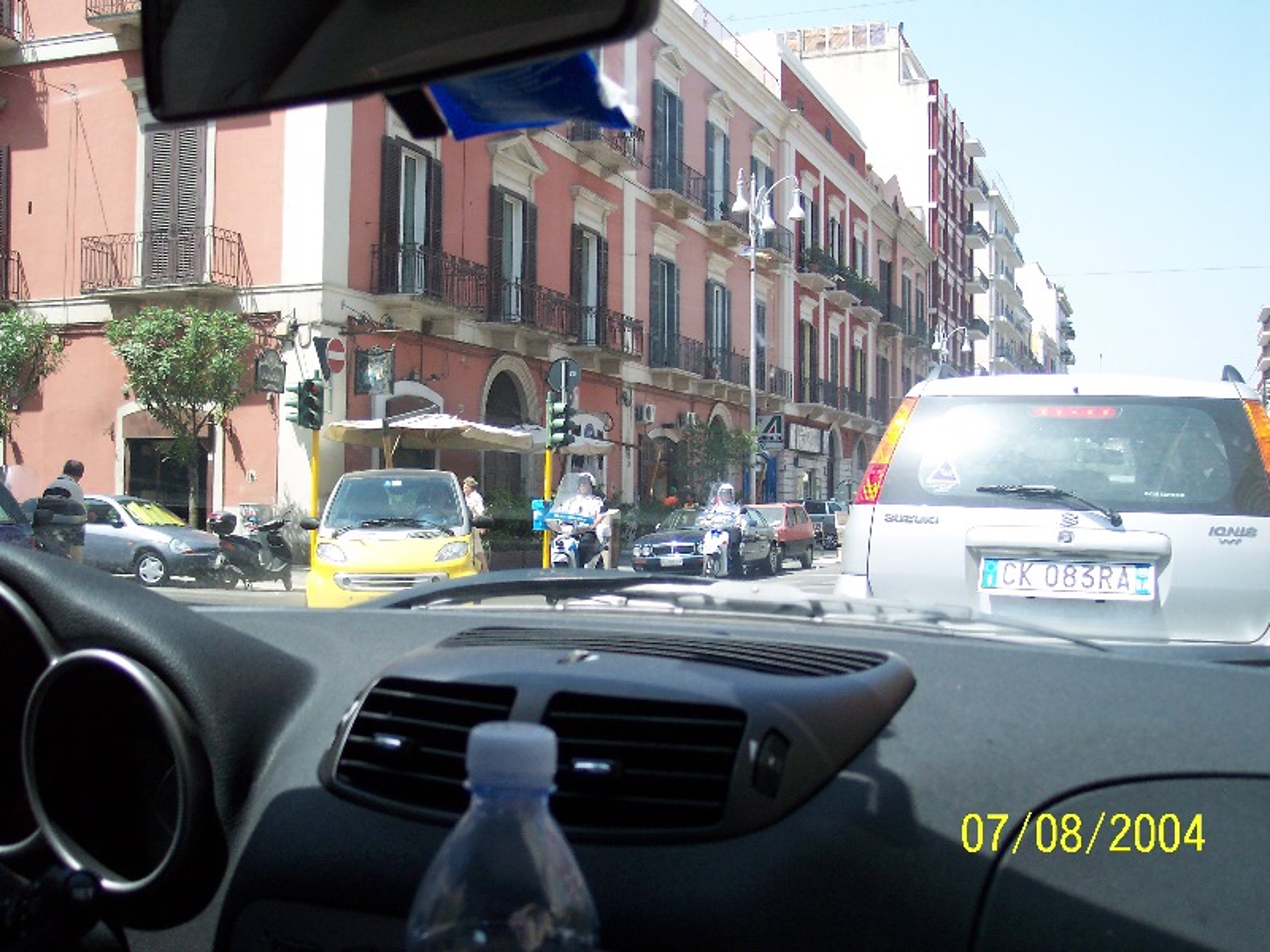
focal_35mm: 38
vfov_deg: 37.7
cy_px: 476
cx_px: 635
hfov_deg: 49.0
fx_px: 1394
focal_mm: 8
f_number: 2.8
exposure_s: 1/700
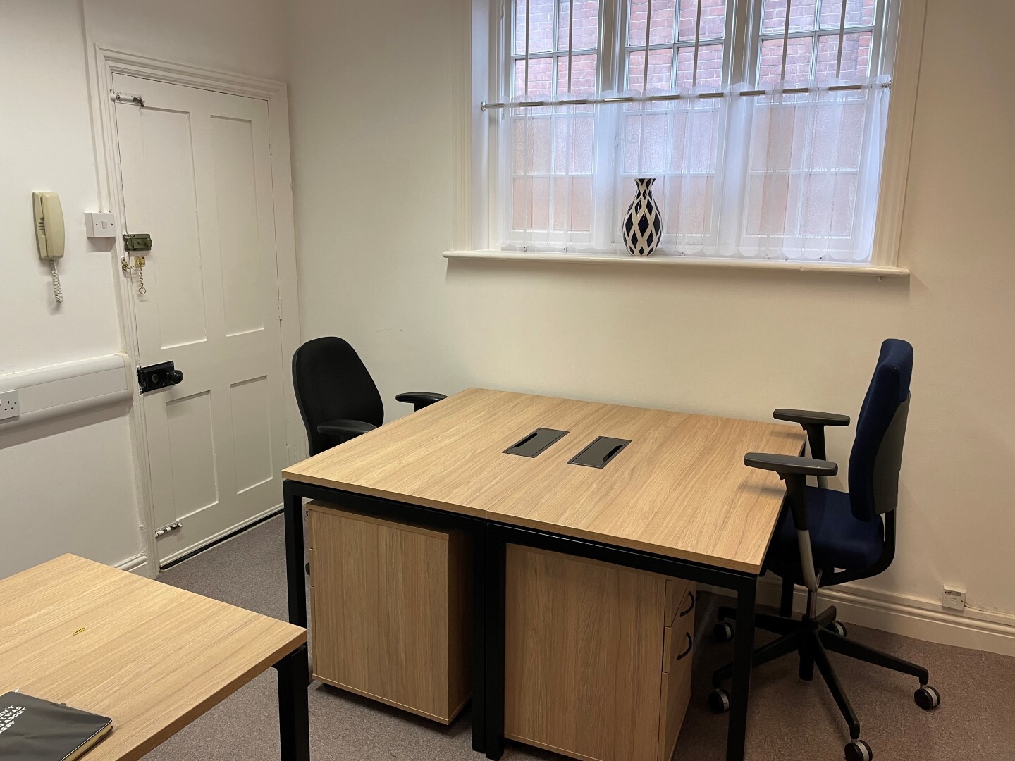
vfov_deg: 53.1
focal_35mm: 26
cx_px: 508
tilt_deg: -12.7
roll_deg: -0.4
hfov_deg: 67.3
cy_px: 380
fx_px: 762
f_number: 1.6
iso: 80
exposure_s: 1/50
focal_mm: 4.2
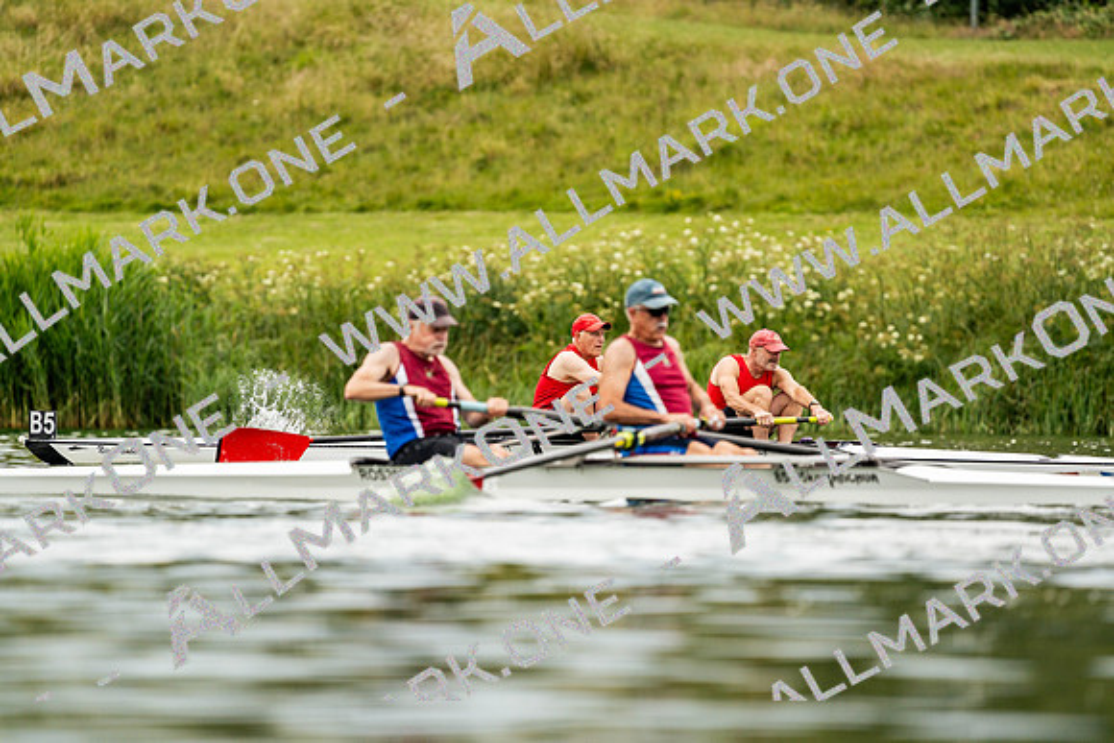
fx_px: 18570
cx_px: 557
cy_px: 372
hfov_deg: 3.4
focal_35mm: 600
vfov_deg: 2.3
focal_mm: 600
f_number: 6.3
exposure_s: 1/2000
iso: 500
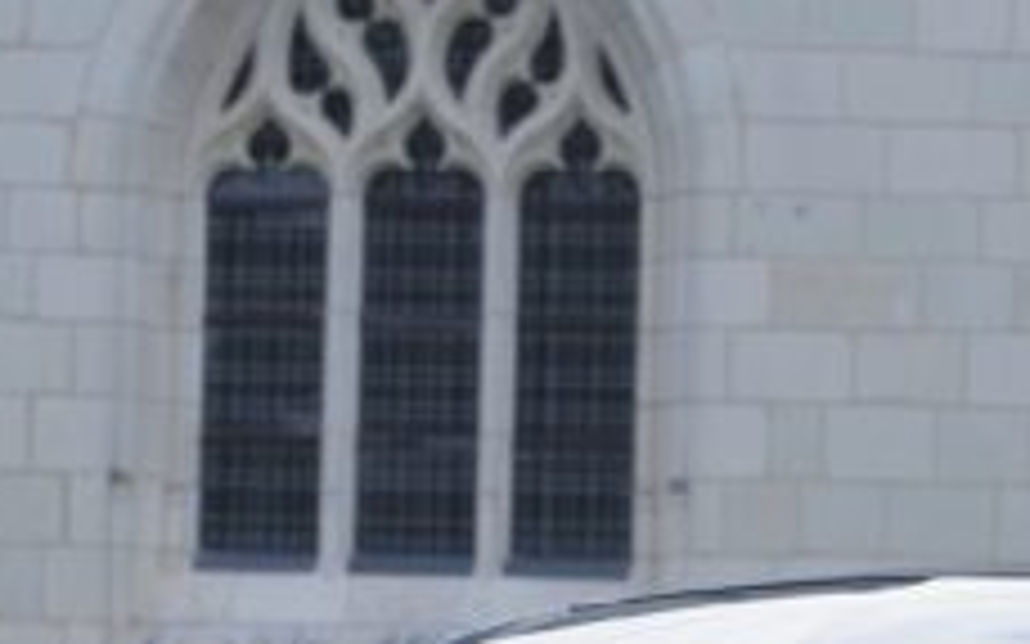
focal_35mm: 374
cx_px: 832
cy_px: 973
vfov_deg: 3.5
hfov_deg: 5.6
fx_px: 10496
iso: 200
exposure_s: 1/200
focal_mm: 105
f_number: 8
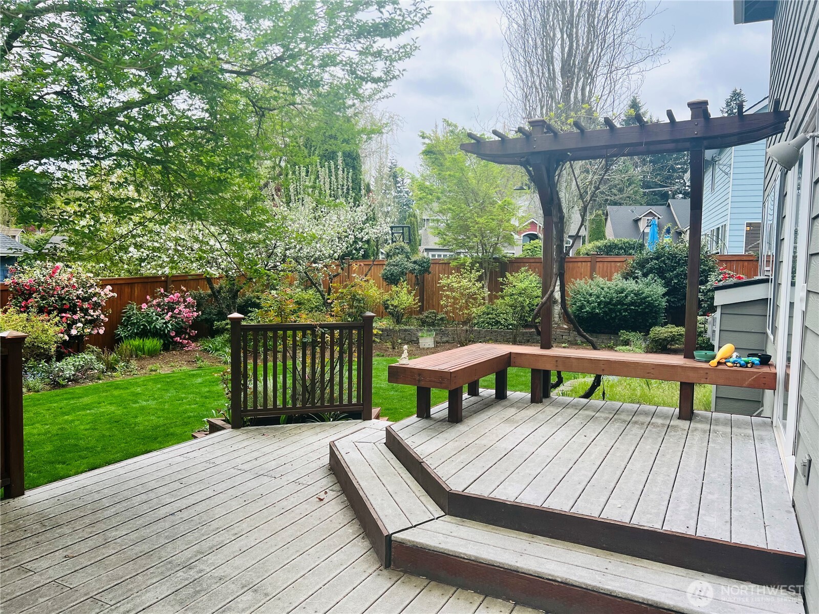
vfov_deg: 53.1
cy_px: 307
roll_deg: -1.4
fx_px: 615
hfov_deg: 67.3
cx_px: 410
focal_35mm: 26
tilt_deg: -3.7
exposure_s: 1/1112
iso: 50
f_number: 1.5
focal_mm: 5.7
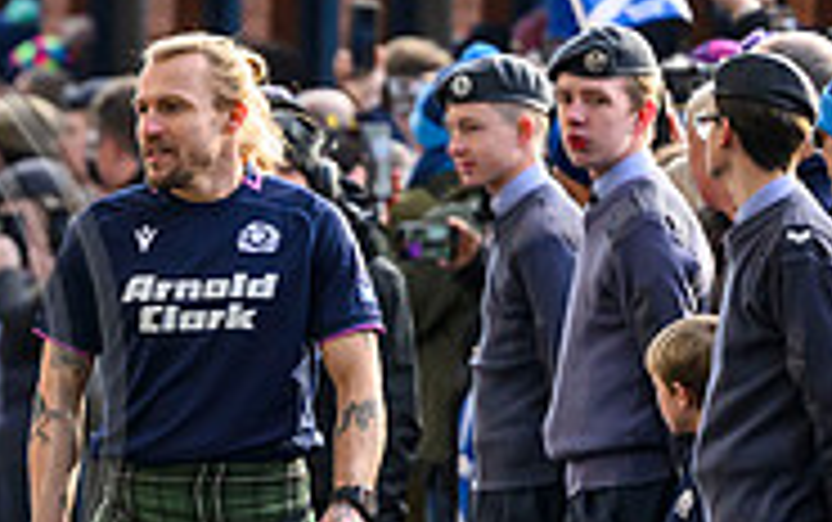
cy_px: 451
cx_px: 101
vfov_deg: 1.3
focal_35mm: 1005
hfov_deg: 2.1
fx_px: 22809
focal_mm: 200
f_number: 2.8
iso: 1250
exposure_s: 1/2000
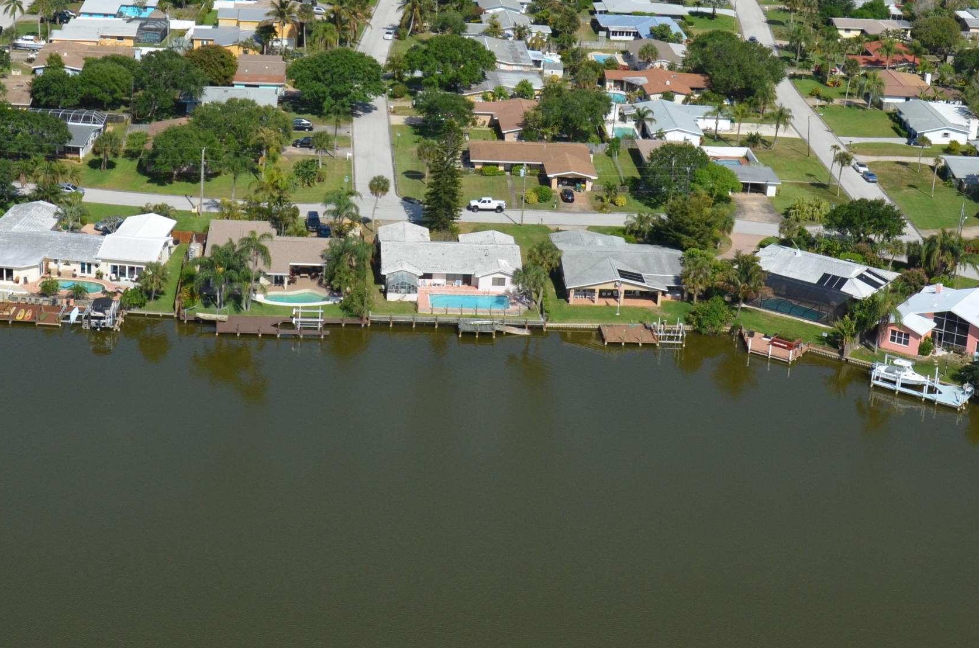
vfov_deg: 15.8
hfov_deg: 23.7
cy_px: 191
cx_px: 460
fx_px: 2334
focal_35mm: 86
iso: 400
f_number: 8
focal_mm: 32
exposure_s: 1/2000
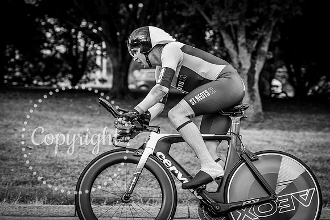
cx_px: 204
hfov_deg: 15.6
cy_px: 84
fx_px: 1201
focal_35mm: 131
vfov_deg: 10.5
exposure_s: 1/1000
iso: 500
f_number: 4
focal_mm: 106
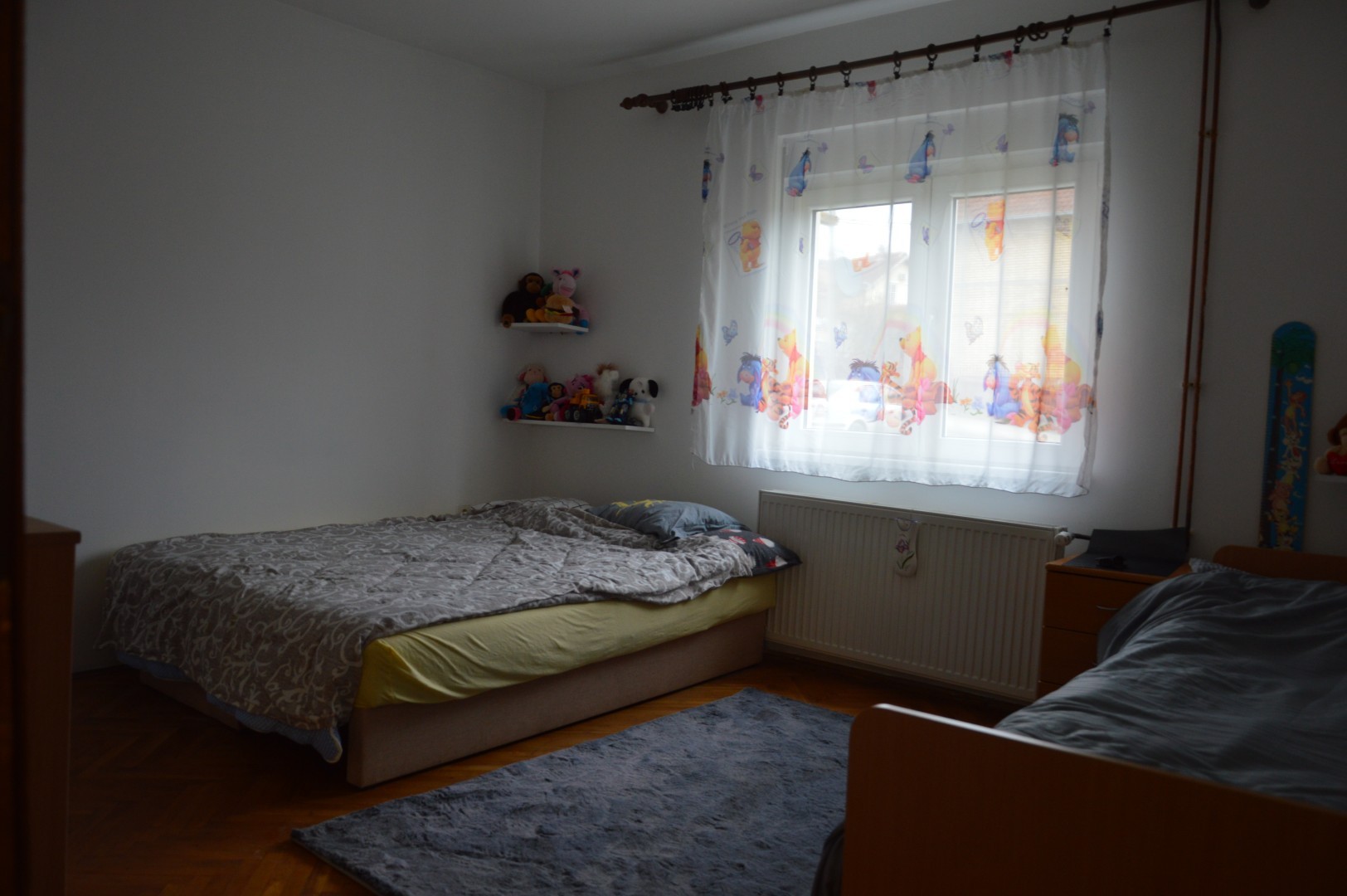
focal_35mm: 27
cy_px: 448
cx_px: 674
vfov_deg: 47.9
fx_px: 1009
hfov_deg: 67.4
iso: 400
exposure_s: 1/30
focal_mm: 18
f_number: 3.5
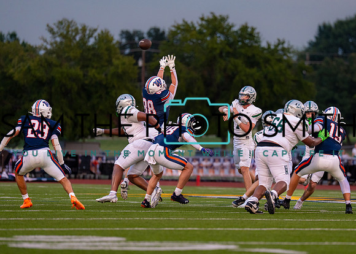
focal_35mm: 295
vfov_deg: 4.9
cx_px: 242
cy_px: 135
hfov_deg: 6.8
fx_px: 2979
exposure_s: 1/1600
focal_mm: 200
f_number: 2.8
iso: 1250
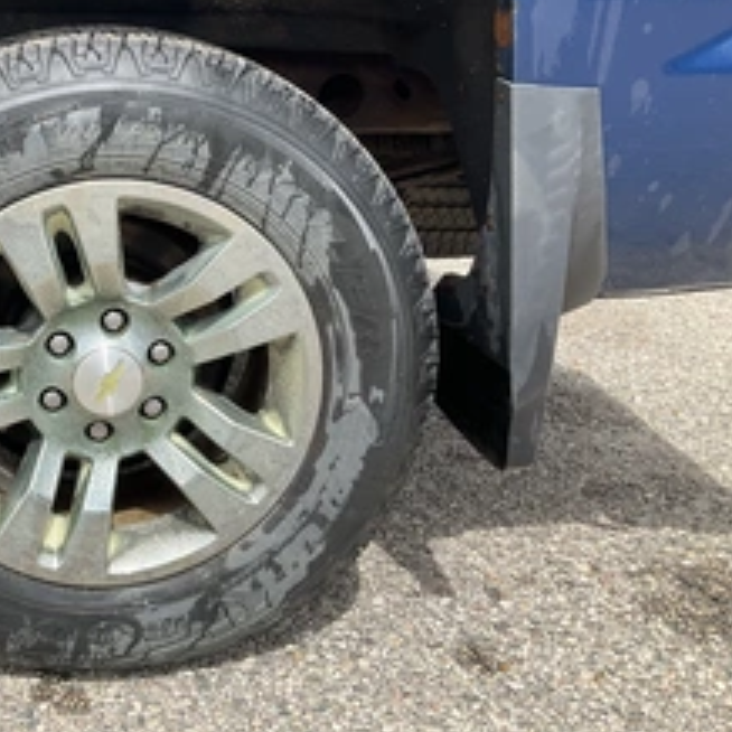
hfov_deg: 34.3
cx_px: 91
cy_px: 242
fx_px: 1124
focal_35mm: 47
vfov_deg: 35.7
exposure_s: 1/792
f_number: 1.8
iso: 25
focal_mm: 3
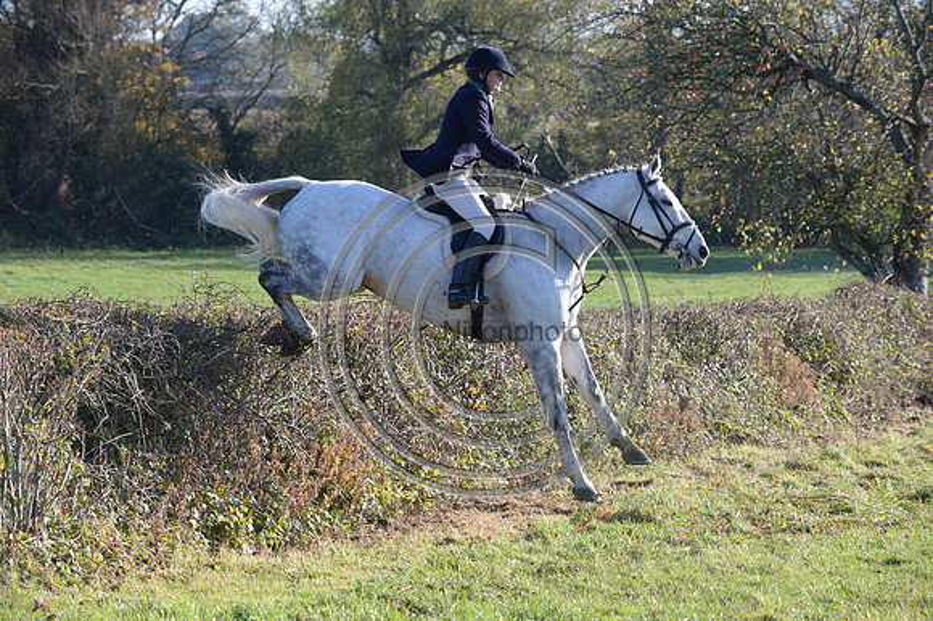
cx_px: 466
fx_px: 3108
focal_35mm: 120
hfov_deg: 17.1
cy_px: 310
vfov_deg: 11.4
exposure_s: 1/1250
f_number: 5
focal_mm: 120
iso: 1000
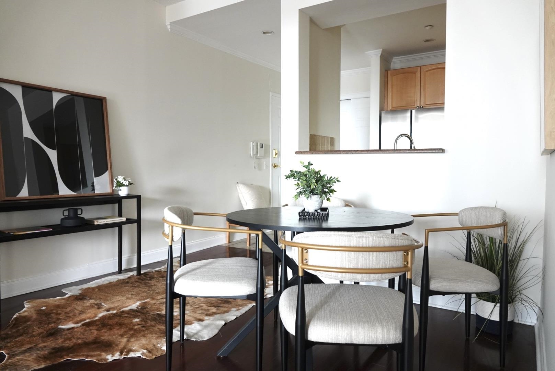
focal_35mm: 24
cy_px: 186
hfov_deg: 73.7
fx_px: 370
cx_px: 278
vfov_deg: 53.2
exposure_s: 1/30
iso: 400
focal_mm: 8.82
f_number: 2.5
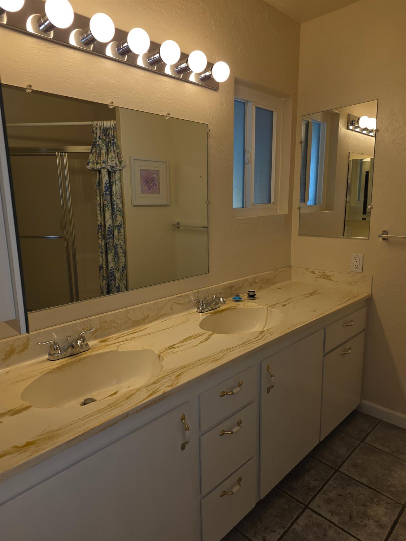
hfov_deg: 58.9
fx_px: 360
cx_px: 203
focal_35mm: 23
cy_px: 270
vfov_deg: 73.9
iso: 20
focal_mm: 6.3
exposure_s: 1/60
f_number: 1.7
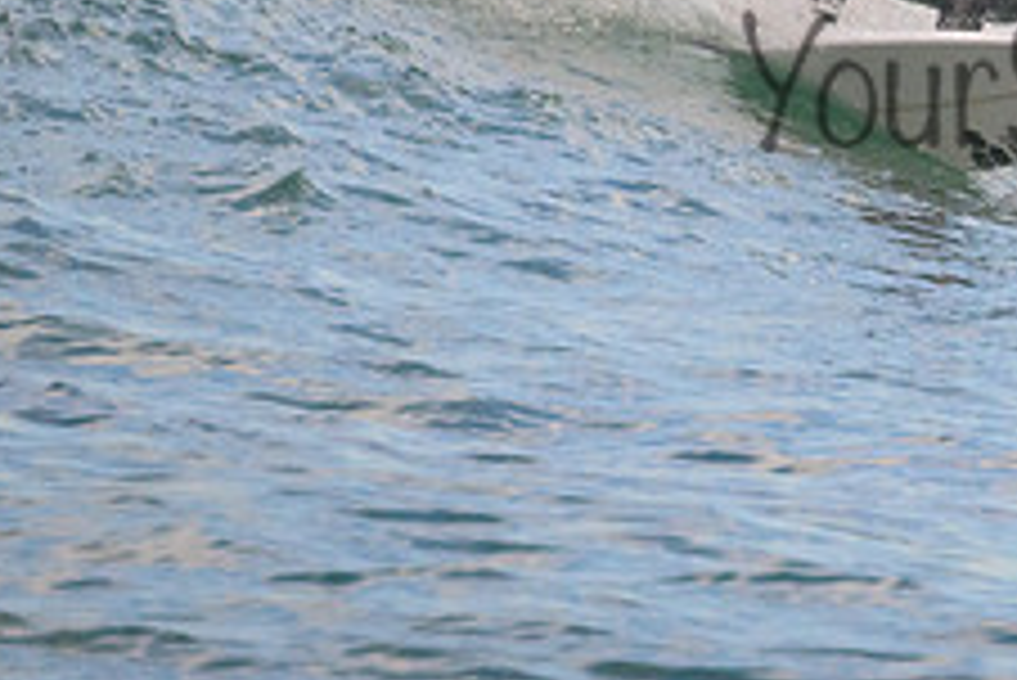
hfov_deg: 1.0
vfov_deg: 0.7
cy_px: 43
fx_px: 57976
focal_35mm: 2051
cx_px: 1206
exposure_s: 1/640
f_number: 11
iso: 2000
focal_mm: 800
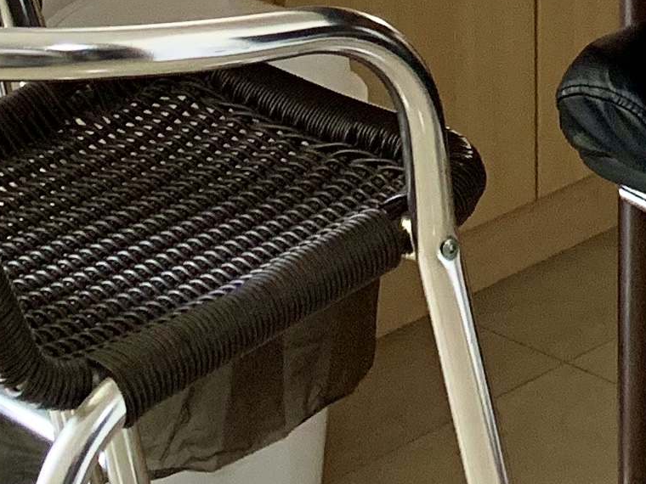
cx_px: 1024
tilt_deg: -3.9
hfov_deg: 13.3
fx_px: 2575
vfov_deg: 9.4
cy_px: -739
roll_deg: +0.2
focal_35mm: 138
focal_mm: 4.25
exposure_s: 1/60
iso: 125
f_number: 1.8
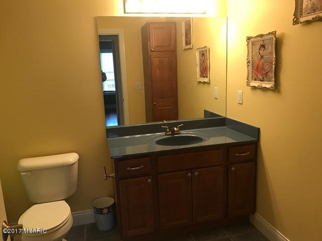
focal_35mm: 28
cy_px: 120
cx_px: 161
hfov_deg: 63.4
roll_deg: +1.9
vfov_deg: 49.7
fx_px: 260
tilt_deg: -9.6
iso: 40
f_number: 1.8
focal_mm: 3.99
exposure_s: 1/17
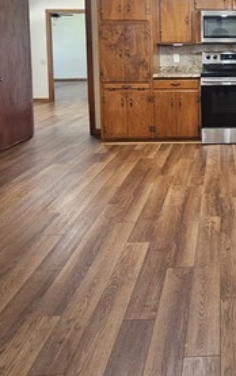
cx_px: 237
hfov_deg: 34.8
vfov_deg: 54.1
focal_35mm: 33
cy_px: 74
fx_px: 339
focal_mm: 2.2
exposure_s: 1/30
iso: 400
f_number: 2.2
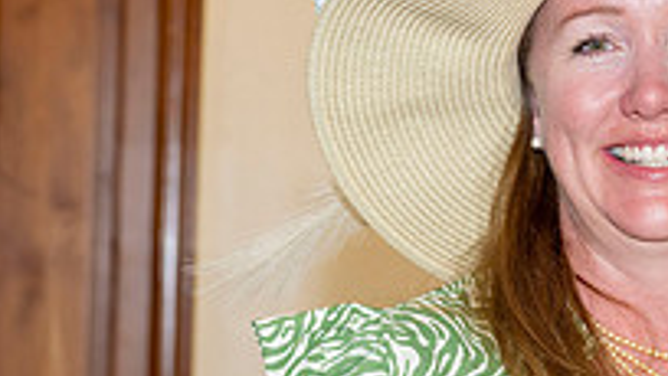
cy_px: 312
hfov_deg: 11.3
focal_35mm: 185
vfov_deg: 6.6
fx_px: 3279
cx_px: 920
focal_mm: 62
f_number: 5.6
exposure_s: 1/100
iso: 800
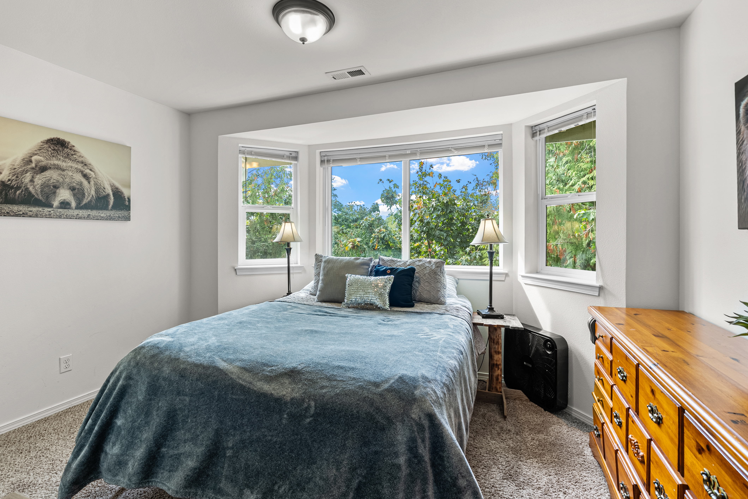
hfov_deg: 96.7
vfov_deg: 73.8
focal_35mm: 16
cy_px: 250
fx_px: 333
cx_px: 374
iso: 100
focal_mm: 16
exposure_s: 1
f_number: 10
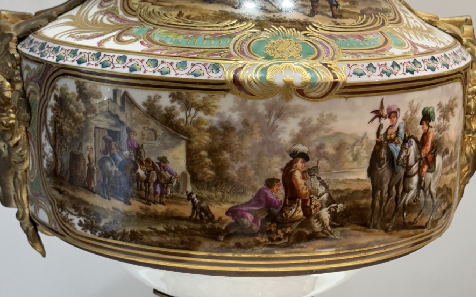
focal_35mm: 69
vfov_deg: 18.9
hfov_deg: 29.8
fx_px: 895
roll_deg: -2.0
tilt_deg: -11.9
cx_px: 237
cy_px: 157
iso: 125
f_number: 1.78
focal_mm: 6.86
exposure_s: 1/100
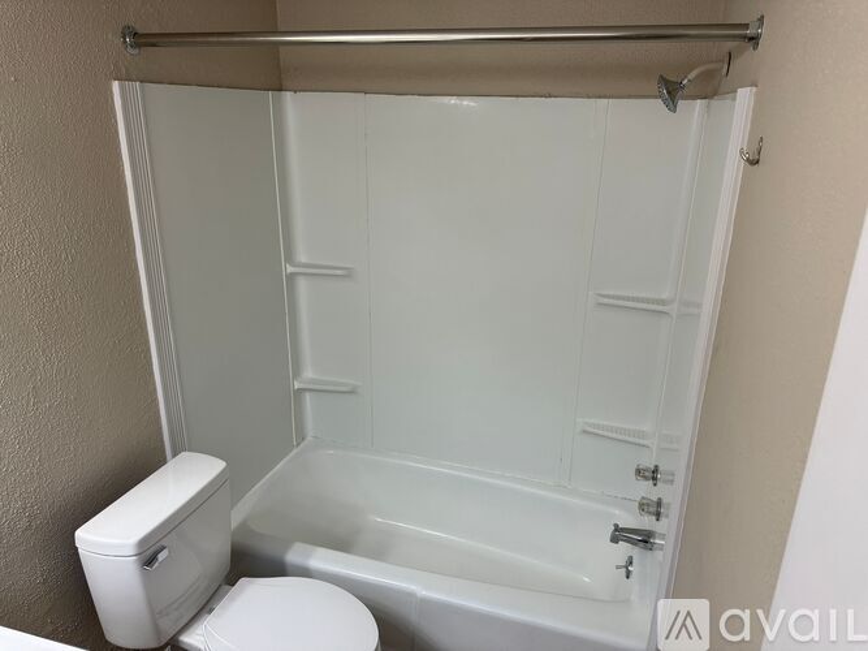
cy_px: 326
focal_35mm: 24
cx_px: 434
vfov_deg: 56.8
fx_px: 602
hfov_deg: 71.6
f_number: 1.78
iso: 160
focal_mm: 6.76
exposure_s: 1/120
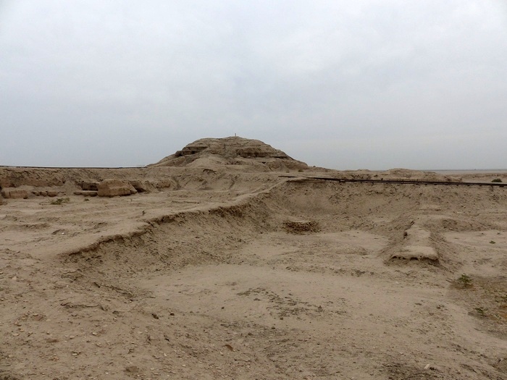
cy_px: 190
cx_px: 254
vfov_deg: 54.9
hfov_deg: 69.4
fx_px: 366
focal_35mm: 25
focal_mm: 4.5
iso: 100
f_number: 4
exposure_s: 1/1000
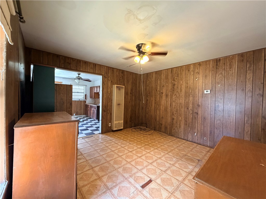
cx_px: 133
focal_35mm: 14
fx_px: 108
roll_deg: -1.4
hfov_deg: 102.1
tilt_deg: -1.2
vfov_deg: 85.7
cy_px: 100
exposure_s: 1/60
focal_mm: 2.22
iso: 400
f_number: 2.2
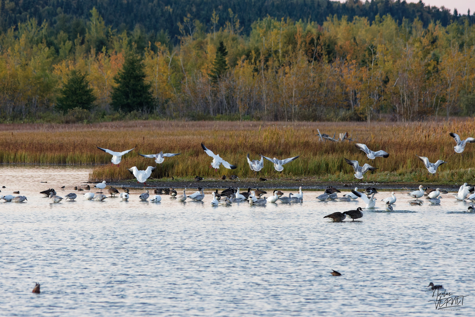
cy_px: 158
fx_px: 5343
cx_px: 238
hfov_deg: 5.1
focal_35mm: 405
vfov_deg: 3.4
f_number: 5.6
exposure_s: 1/250
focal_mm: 270
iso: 2500
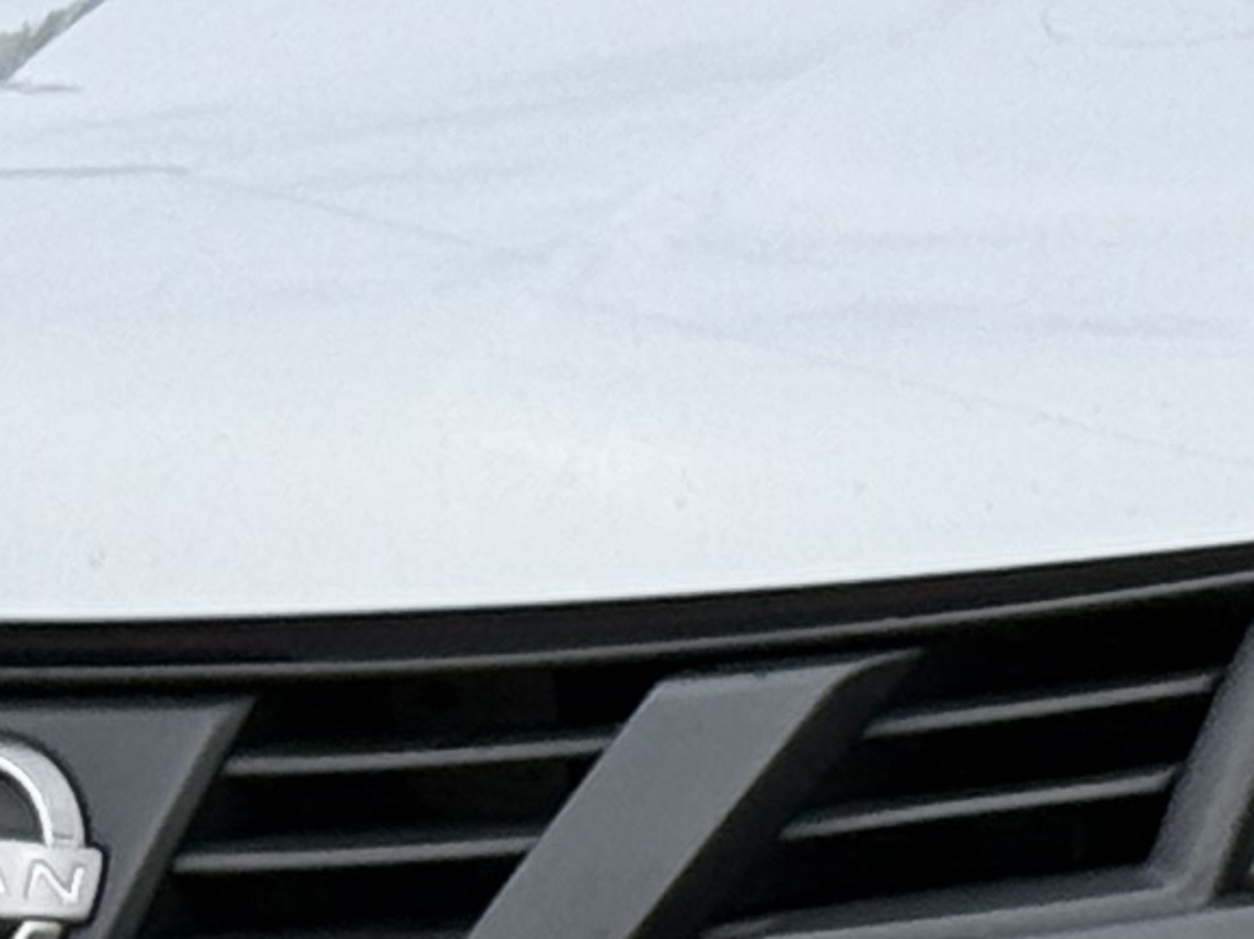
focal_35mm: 335
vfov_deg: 4.4
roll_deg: -0.3
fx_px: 12131
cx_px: 1931
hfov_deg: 5.9
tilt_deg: +1.5
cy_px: 63
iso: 64
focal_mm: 6.76
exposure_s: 1/3378
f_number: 1.78
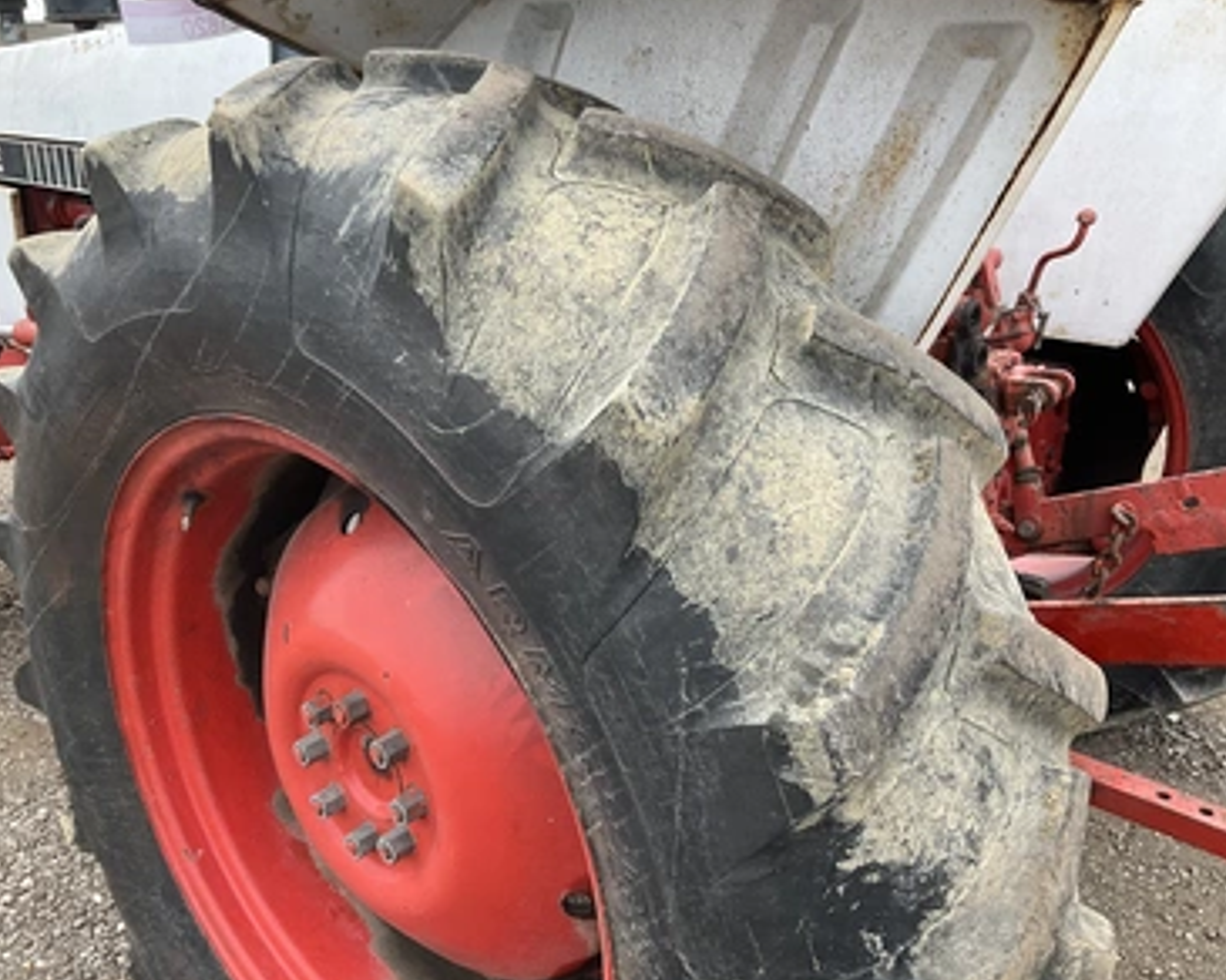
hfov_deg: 57.2
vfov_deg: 47.1
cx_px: 584
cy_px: 487
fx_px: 1125
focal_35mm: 31
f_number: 1.8
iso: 25
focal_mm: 3
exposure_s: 1/457
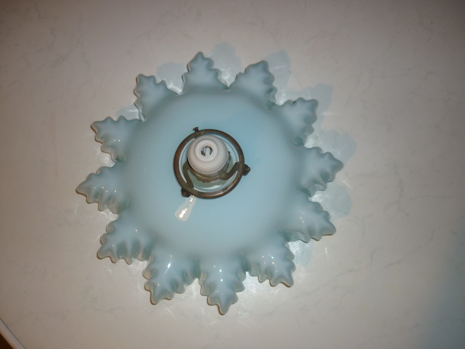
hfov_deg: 55.4
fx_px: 443
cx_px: 232
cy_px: 174
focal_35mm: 33
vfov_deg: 42.9
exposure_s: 1/30
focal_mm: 5.5
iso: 100
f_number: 2.8
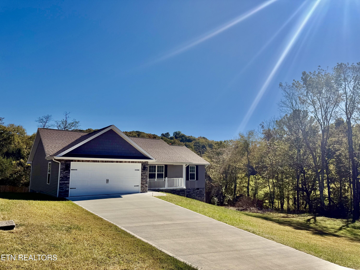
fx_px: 250
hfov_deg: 71.6
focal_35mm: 24
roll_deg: +0.6
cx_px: 180
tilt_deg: +6.8
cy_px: 135
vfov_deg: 56.8
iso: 80
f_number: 1.78
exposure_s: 1/9091
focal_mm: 6.76
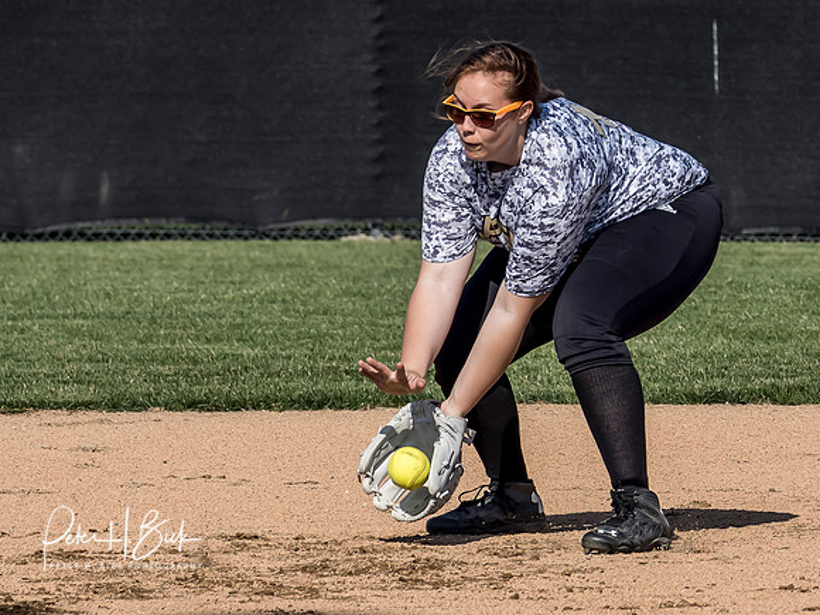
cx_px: 546
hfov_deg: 3.6
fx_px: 12901
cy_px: 223
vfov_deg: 2.7
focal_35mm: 545
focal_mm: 150
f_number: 6.3
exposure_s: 1/2000
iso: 400
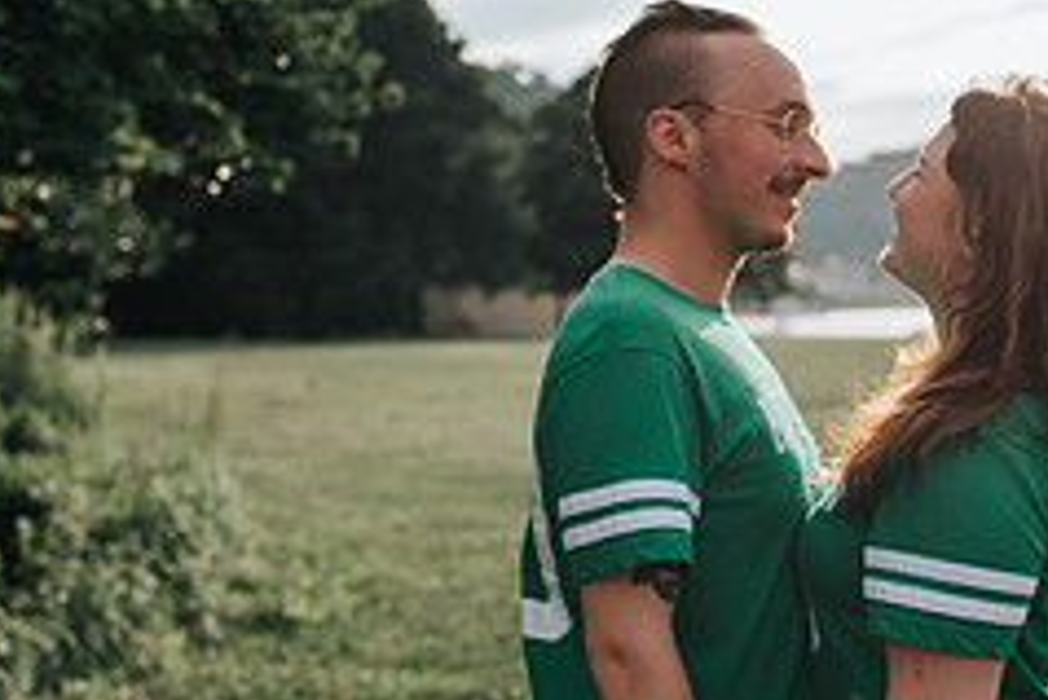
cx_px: 929
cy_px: 429
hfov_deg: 22.8
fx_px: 2534
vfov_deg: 15.7
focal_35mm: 87
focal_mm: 35
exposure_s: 1/1000
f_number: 3.2
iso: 100
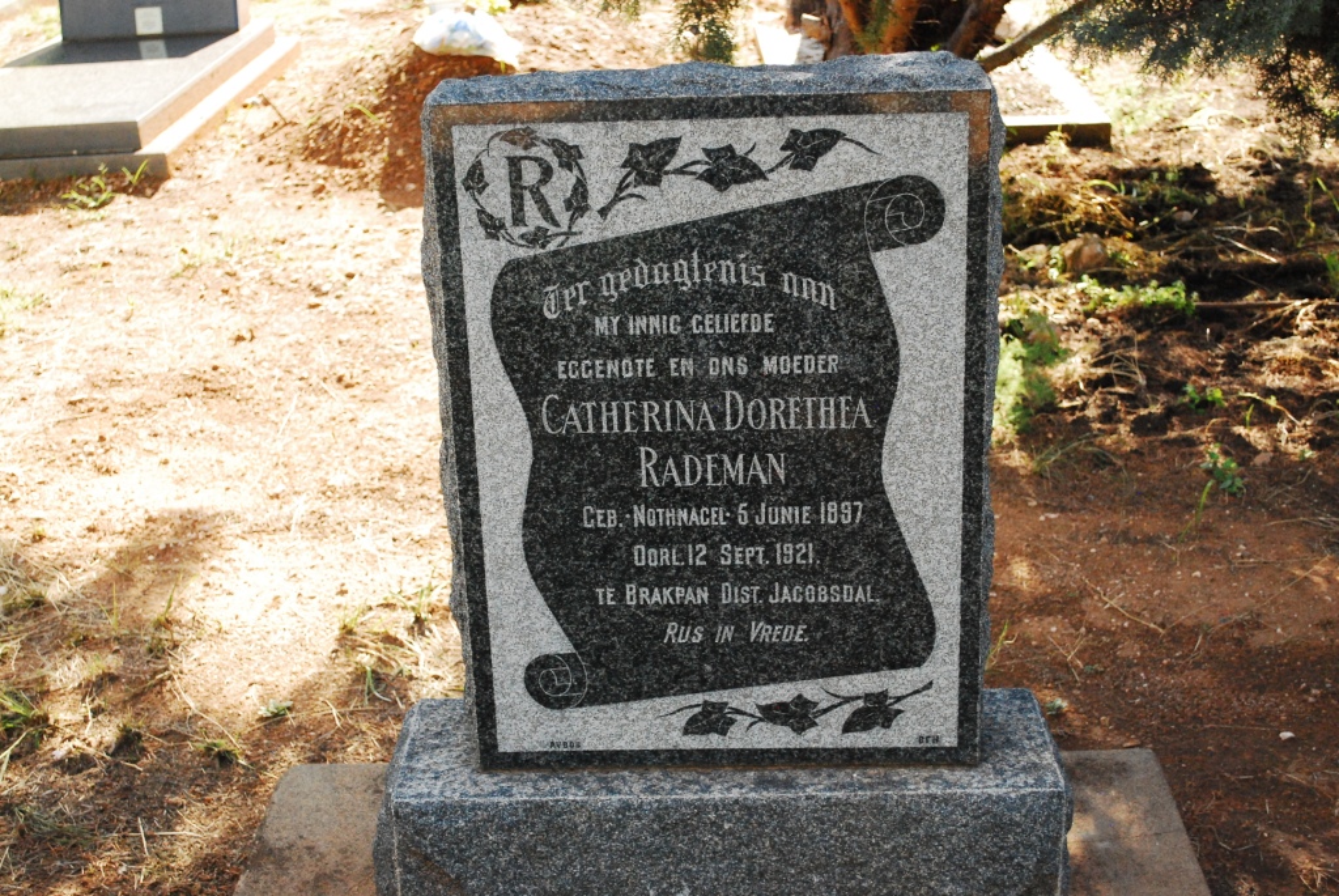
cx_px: 670
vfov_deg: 25.8
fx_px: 1955
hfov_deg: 37.8
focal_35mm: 52
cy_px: 448
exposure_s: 1/1250
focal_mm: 35
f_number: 5.3
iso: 1600
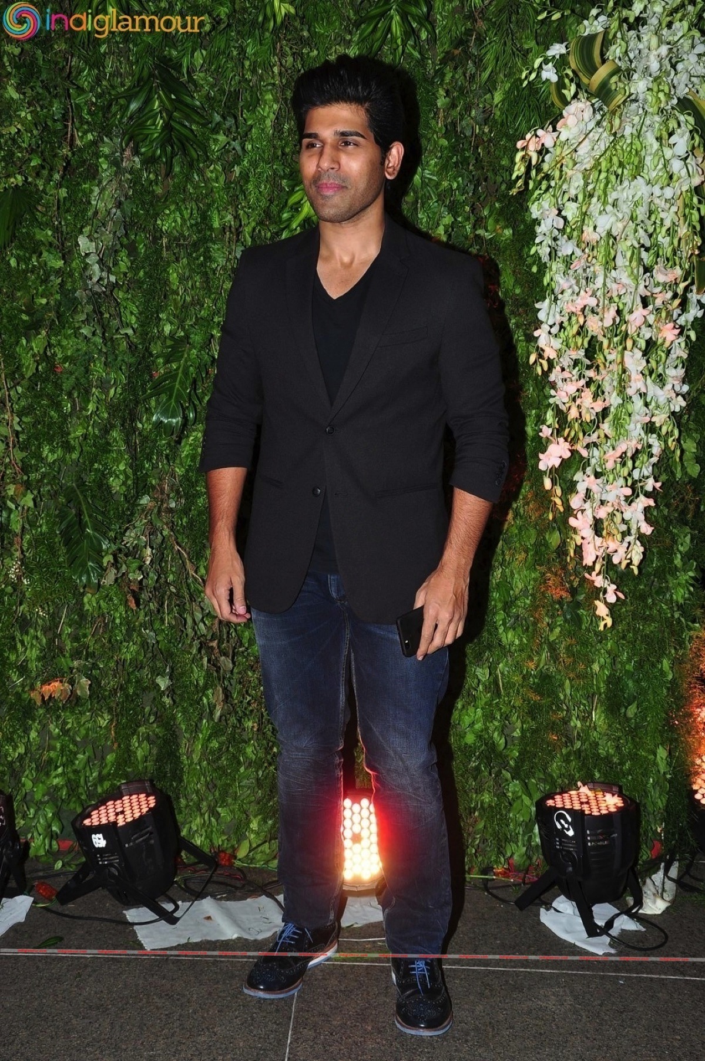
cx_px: 352
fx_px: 1237
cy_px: 530
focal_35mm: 42
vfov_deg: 46.4
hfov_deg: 31.8
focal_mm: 28
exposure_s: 1/125
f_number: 8
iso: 200
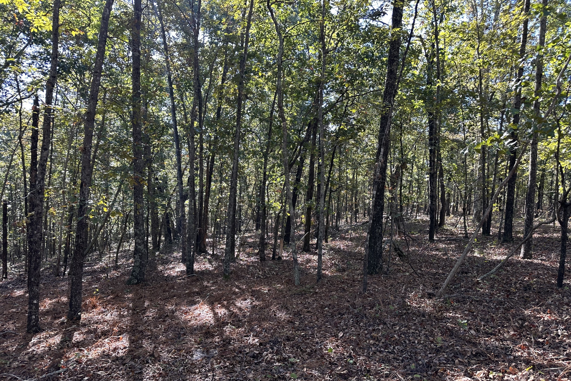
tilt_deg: -2.4
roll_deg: -2.8
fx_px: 397
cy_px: 199
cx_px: 286
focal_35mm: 25
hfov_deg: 71.5
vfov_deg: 51.3
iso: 64
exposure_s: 1/154
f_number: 1.78
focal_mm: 6.86
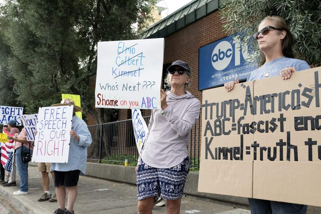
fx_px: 300
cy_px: 112
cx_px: 187
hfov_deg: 56.0
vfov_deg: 39.3
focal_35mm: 34
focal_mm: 27.5
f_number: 8
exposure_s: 1/200
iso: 200
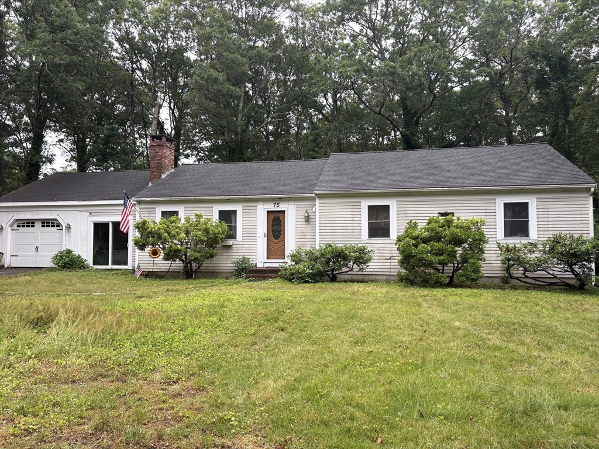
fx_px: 450
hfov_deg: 67.3
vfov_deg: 53.1
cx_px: 300
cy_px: 224
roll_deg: +0.3
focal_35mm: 26
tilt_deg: +3.1
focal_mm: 5.96
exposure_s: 1/326
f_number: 1.6
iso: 40
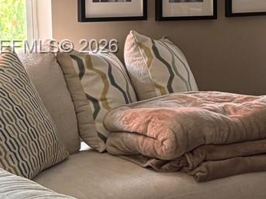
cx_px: 493
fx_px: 922
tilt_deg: -5.9
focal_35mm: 120
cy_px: 47
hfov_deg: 14.3
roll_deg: -0.3
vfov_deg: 12.3
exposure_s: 1/60
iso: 160
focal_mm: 5.96
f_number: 1.6
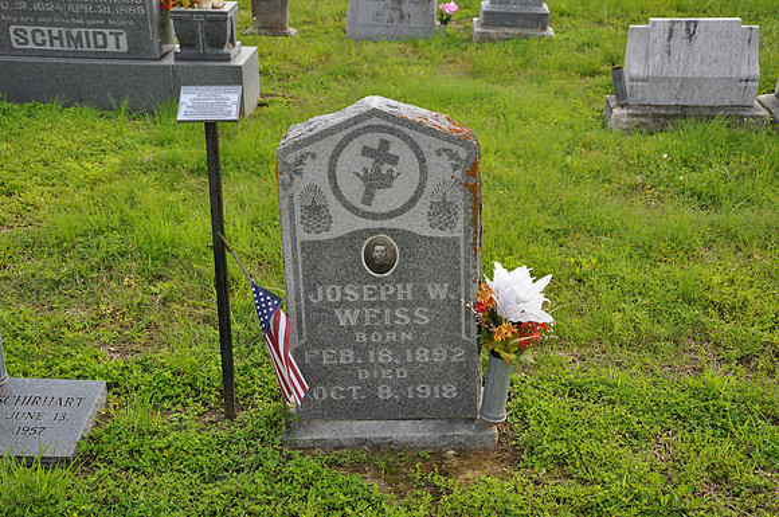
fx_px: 908
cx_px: 390
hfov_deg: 46.5
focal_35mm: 42
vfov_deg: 31.8
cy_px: 258
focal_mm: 28
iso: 250
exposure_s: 1/125
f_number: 5.6
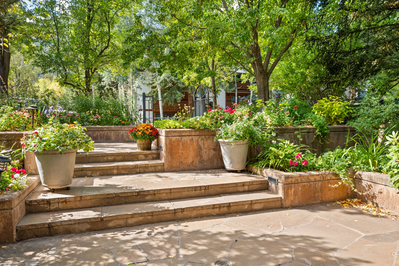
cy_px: 133
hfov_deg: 71.5
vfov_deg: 51.3
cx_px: 200
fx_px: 277
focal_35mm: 25
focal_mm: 25
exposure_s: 1/60
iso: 400
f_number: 7.1
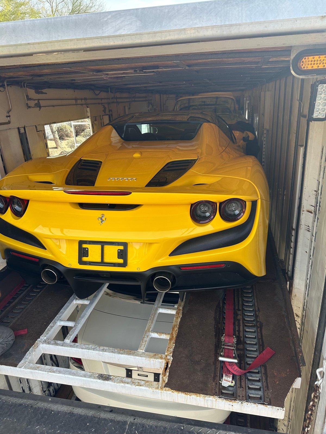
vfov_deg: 71.6
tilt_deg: -21.5
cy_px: 217
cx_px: 163
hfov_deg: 56.8
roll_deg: -0.5
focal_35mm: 24
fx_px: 301
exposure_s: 1/667
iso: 80
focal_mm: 6.86
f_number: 1.78
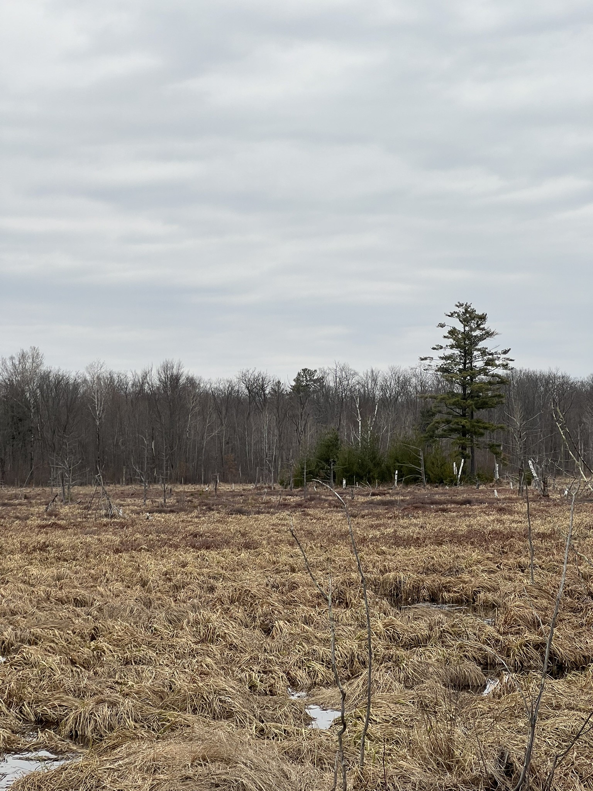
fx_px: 1759
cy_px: 396
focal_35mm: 77
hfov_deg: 19.1
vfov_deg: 25.3
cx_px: 296
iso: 32
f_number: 2.8
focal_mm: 9
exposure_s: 1/106
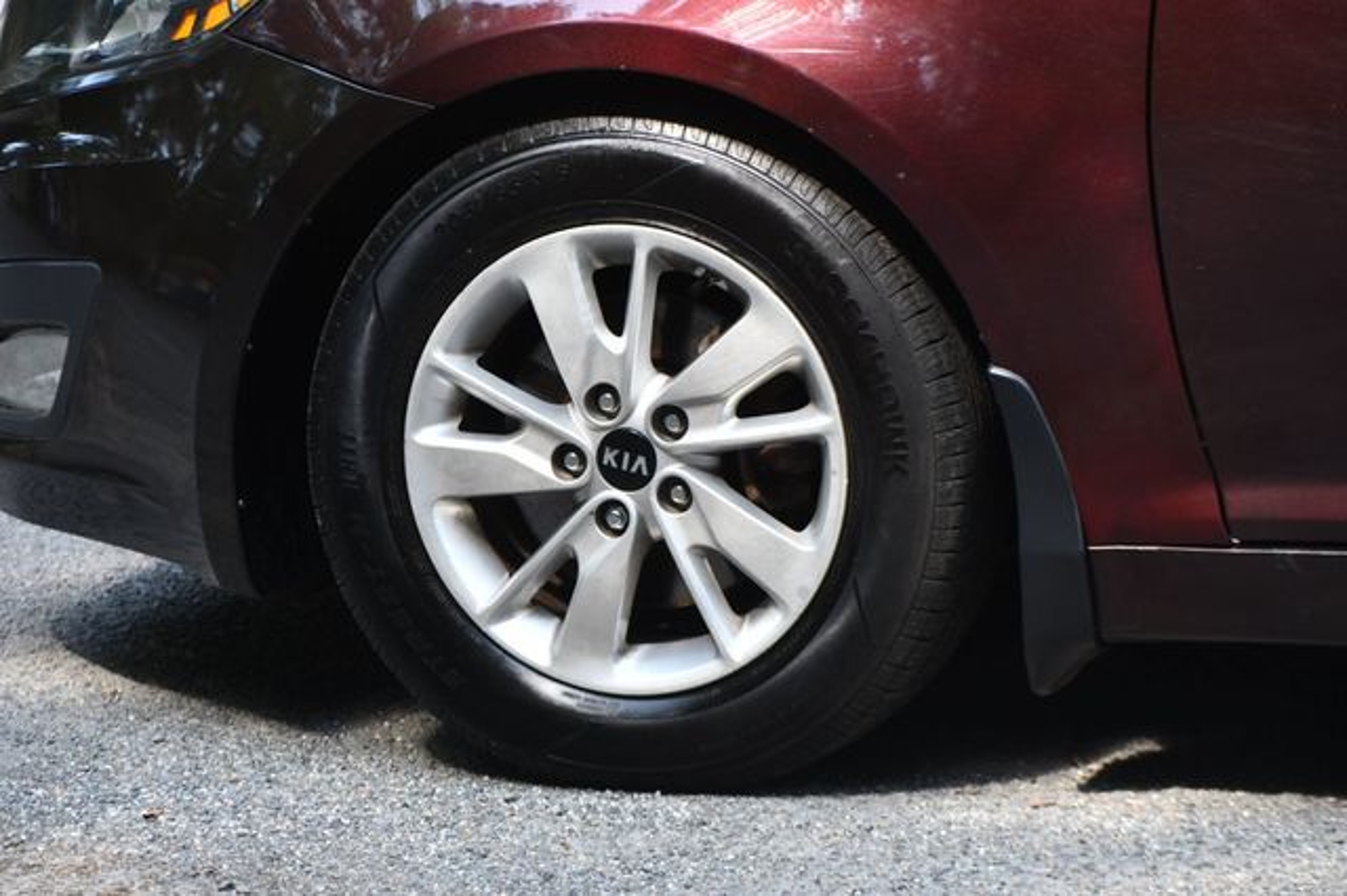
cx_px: 674
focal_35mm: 180
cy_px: 448
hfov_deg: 11.4
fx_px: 6731
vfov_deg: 7.6
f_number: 5.6
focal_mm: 120
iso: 320
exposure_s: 1/250
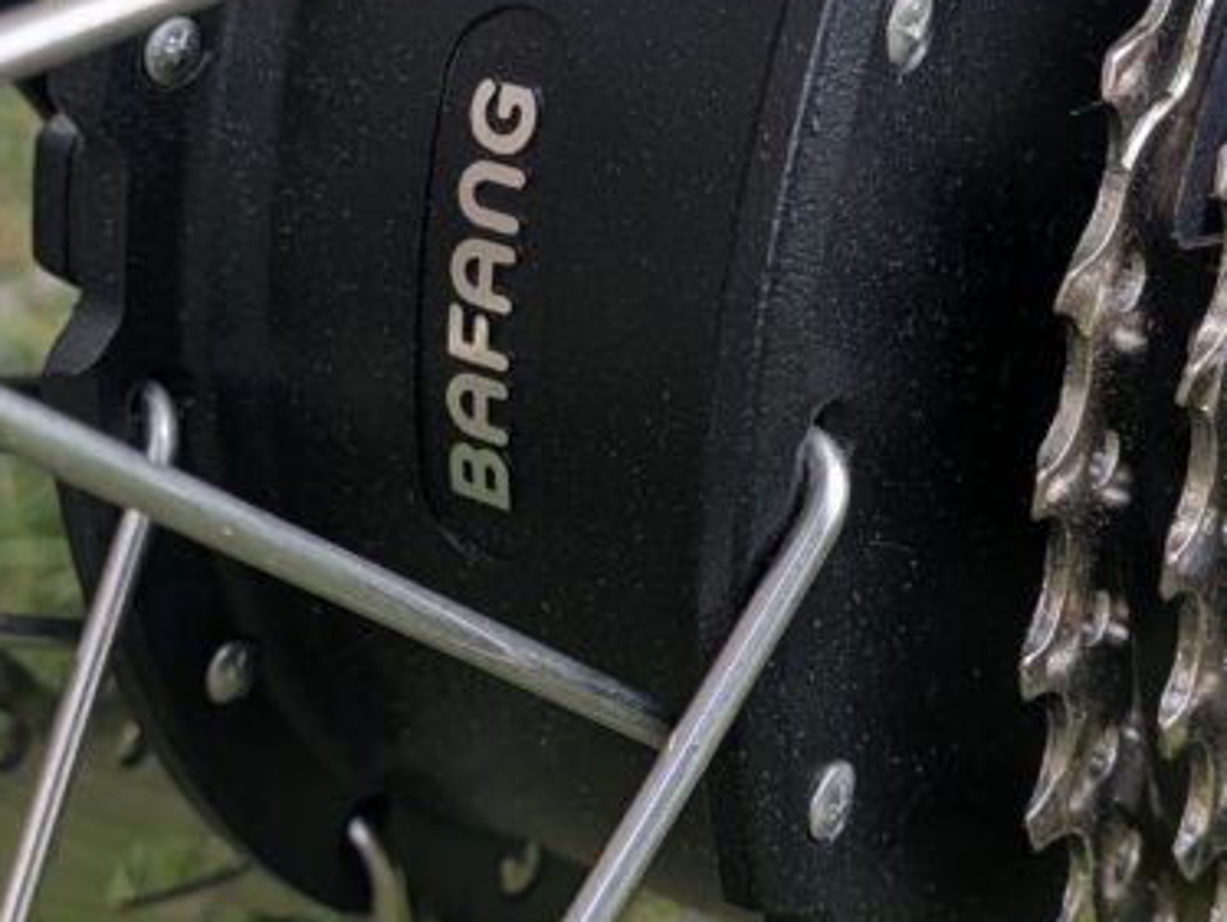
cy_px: 174
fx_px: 2731
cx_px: 620
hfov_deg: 25.3
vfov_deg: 19.0
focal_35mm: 77
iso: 30
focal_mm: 4.53
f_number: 1.7
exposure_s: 1/204
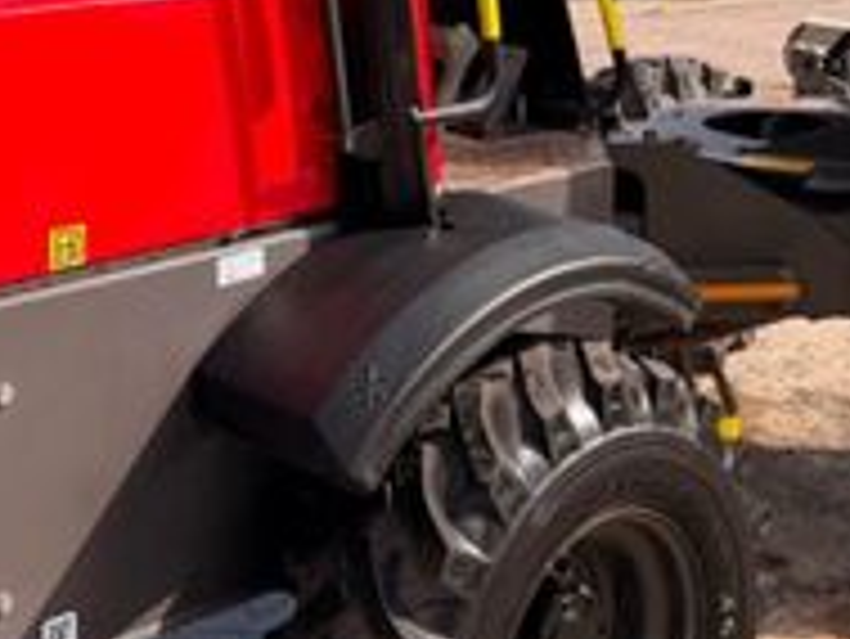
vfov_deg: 18.3
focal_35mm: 76
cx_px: 508
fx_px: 1867
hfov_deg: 25.6
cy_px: -153
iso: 80
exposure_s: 1/3759
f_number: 1.78
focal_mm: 6.76
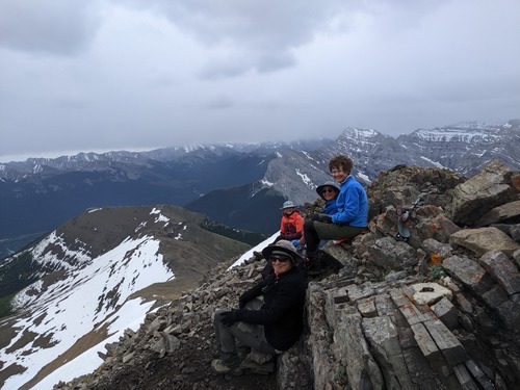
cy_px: 195
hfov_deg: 65.3
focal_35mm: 27
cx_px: 260
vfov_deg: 51.4
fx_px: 406
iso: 63
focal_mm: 4.44
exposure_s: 1/3356
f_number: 1.8
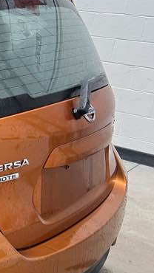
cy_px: 157
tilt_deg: -19.0
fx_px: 516
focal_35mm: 71
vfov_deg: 29.7
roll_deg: -3.3
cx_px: -161
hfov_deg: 14.1
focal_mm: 5.7
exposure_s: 1/60
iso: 100
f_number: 1.5
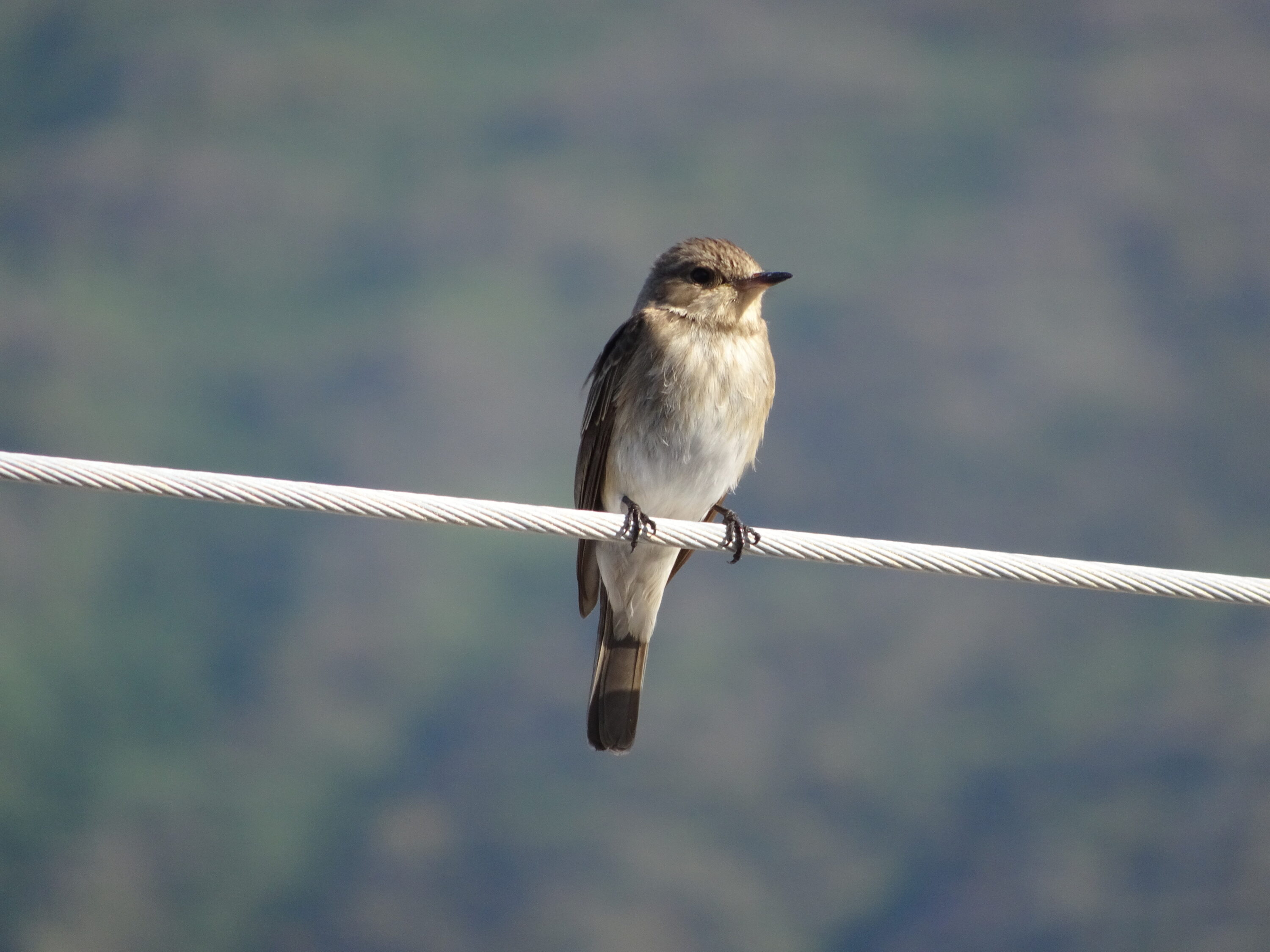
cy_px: 476
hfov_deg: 2.8
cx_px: 635
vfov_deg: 2.1
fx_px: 26416
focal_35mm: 720
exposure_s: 1/250
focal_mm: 123
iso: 125
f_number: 6.4
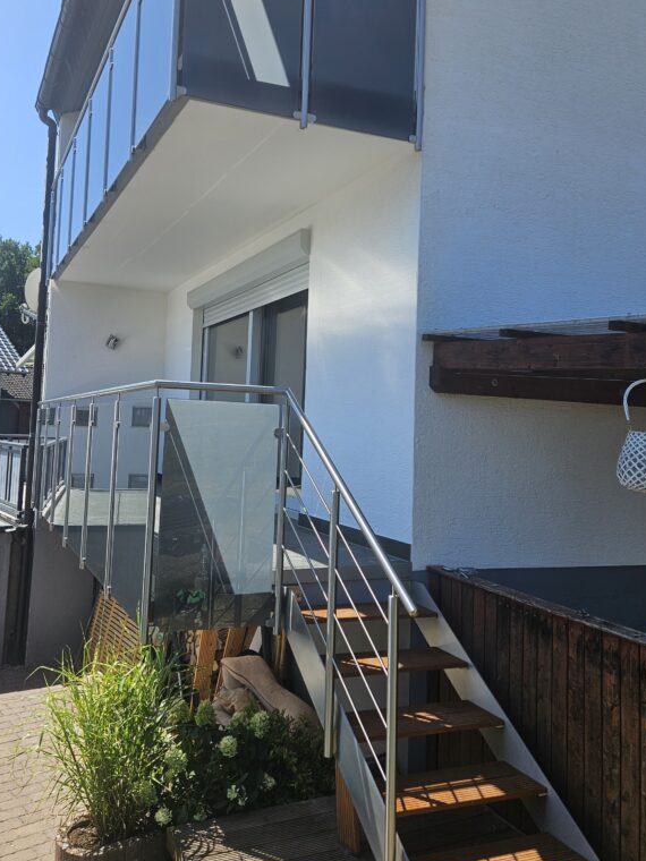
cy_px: 381
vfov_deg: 58.2
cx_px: 263
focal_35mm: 31
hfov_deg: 45.2
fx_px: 771
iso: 32
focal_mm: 5.4
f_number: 1.8
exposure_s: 1/1645
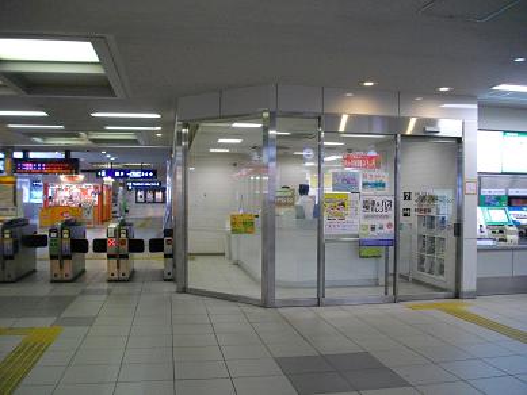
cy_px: 198
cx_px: 264
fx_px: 487
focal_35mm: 32
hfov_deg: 56.8
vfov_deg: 44.2
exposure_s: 1/80
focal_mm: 5.7
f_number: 2.9
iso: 400
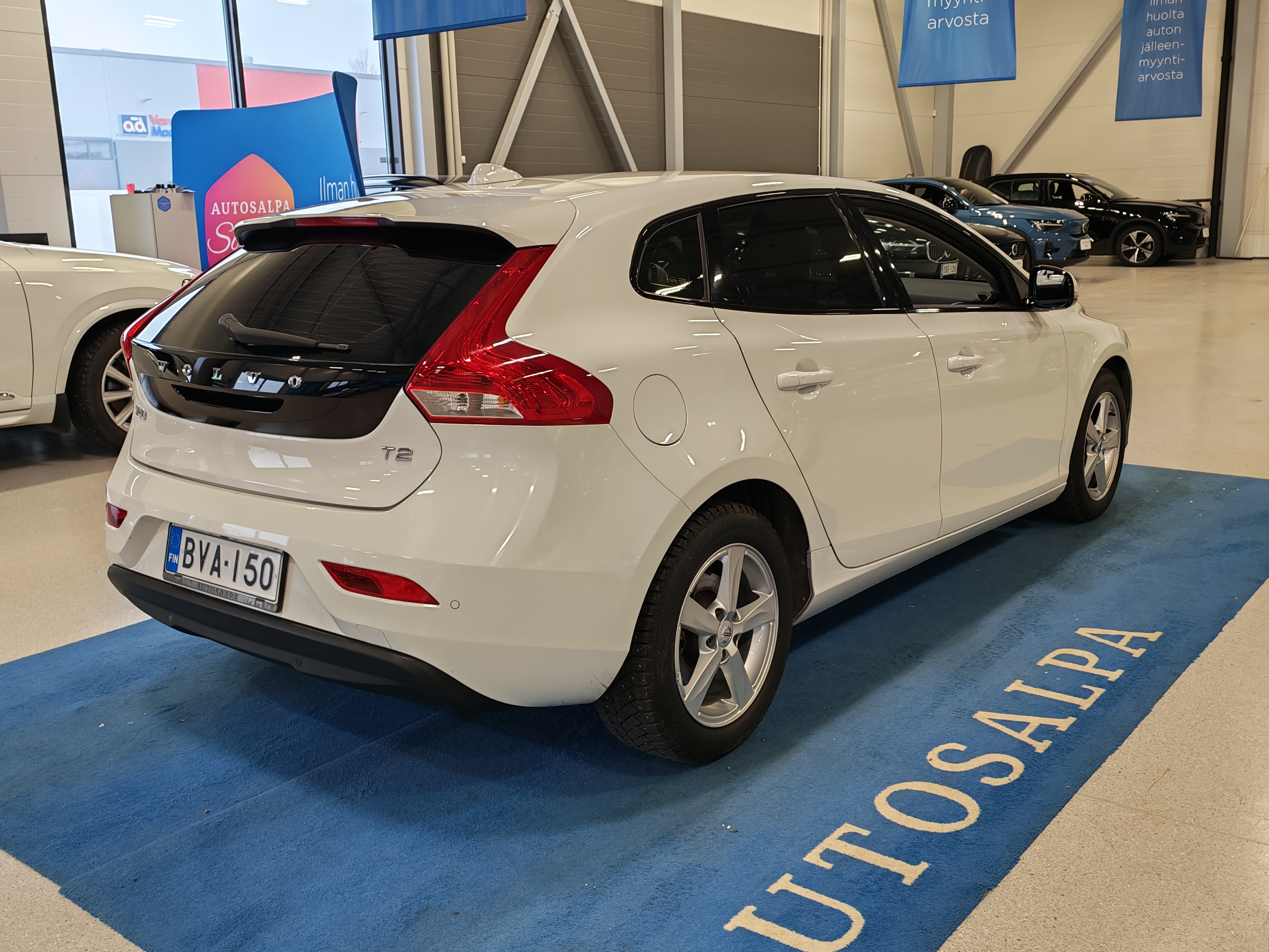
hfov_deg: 54.0
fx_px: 1246
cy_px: 476
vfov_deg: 41.8
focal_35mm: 34
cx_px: 634
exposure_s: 1/100
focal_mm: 6.12
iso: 100
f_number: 1.9
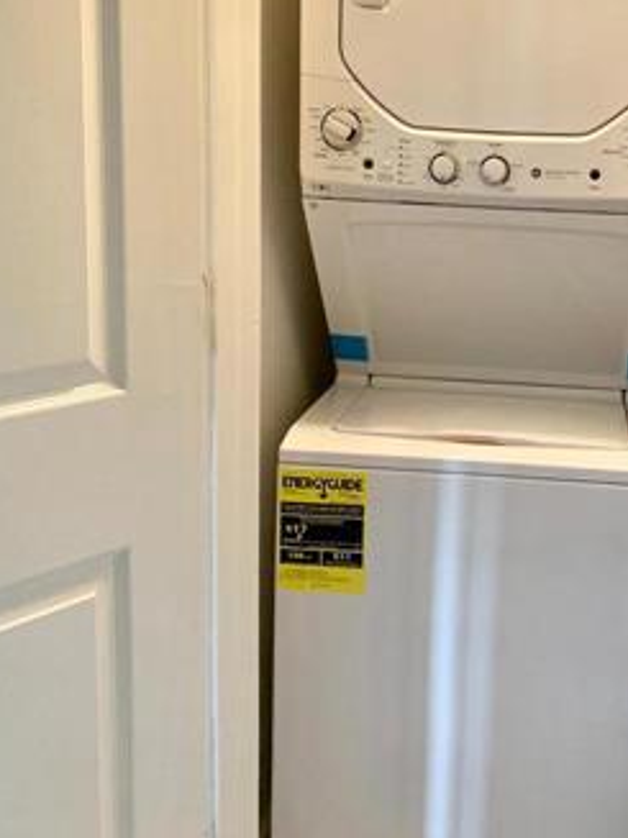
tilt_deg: -7.7
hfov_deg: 32.8
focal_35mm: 43
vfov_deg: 43.4
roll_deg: -1.2
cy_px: 302
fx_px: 1041
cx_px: 491
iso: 250
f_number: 1.8
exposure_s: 1/60
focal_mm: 4.25
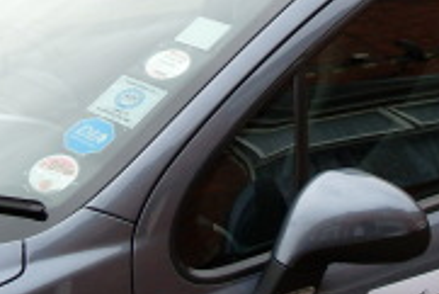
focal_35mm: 156
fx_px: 1904
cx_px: 388
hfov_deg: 13.1
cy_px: 36
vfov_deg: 8.8
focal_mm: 8.4
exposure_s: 1/125
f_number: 3.4
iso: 100
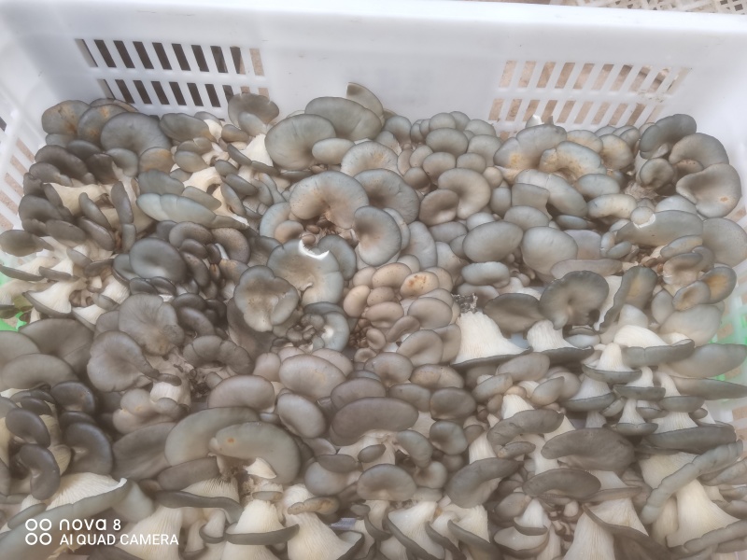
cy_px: 280
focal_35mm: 27
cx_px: 374
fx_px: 583
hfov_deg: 65.3
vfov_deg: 51.4
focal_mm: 4.94
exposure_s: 1/60
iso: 400
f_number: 1.9
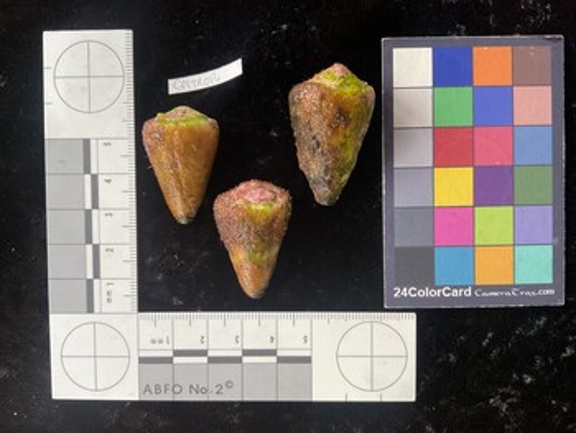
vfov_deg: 48.3
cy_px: 216
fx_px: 483
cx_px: 288
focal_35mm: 29
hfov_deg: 61.6
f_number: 1.8
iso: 80
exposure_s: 1/60
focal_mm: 3
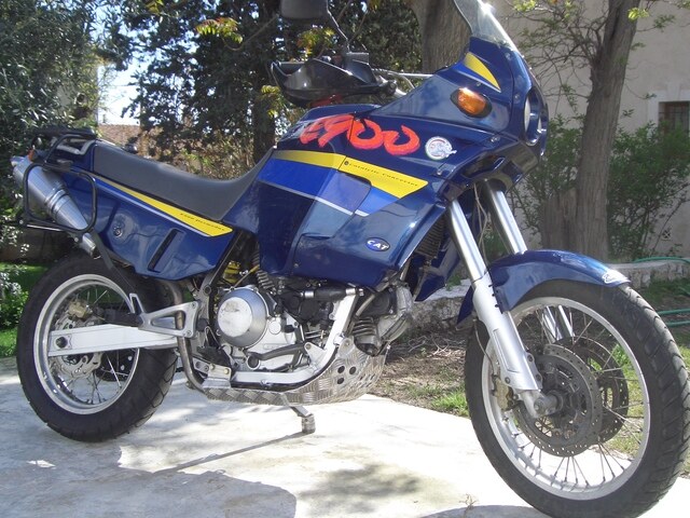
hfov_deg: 47.9
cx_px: 345
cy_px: 259
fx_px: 777
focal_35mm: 39
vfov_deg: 36.8
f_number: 4.8
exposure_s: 1/400
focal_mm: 8
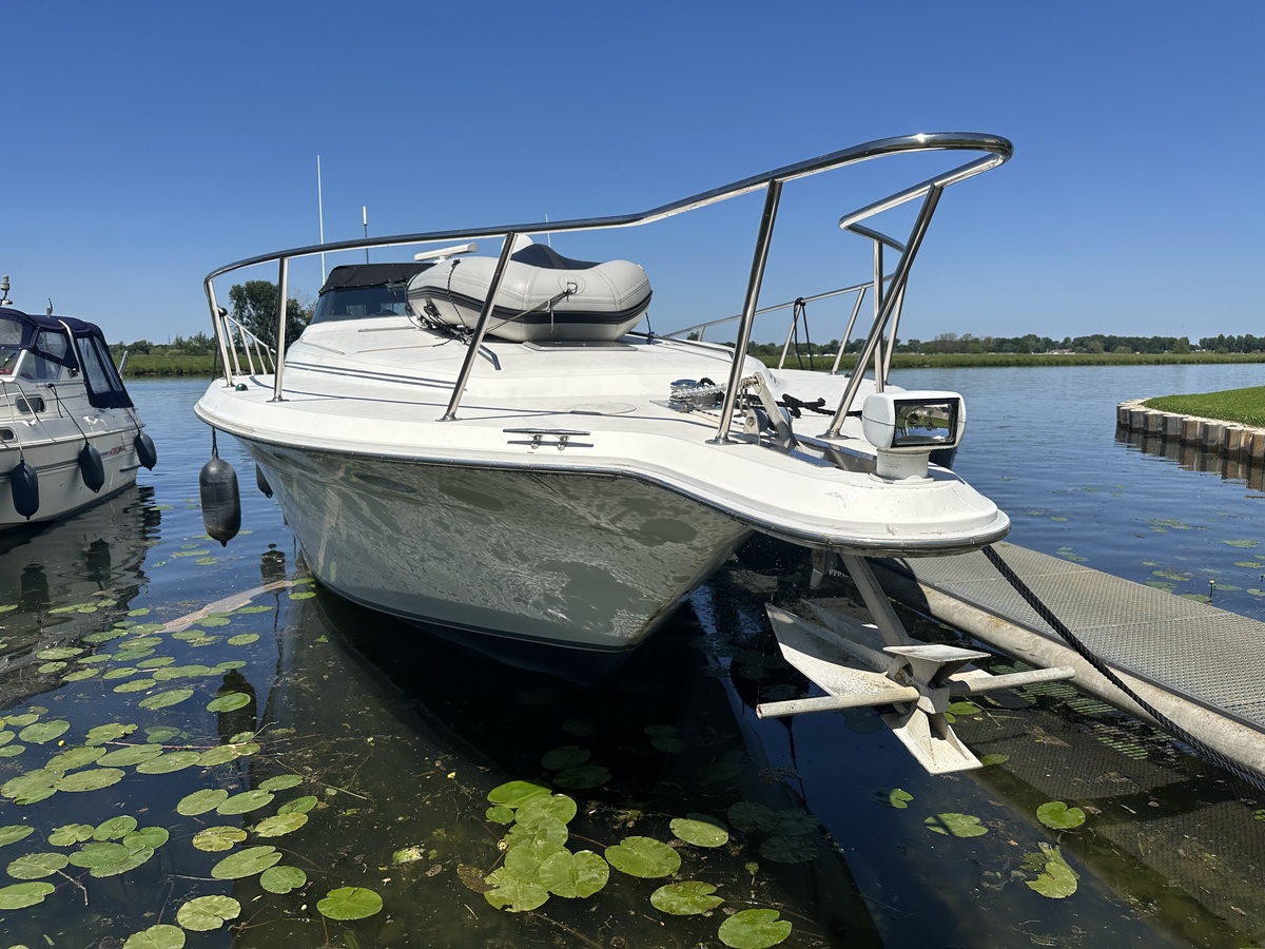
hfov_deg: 71.6
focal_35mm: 24
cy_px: 474
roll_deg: +1.1
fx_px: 877
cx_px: 632
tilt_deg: -7.4
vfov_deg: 56.8
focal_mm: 6.86
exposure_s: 1/9709
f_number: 1.78
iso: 80
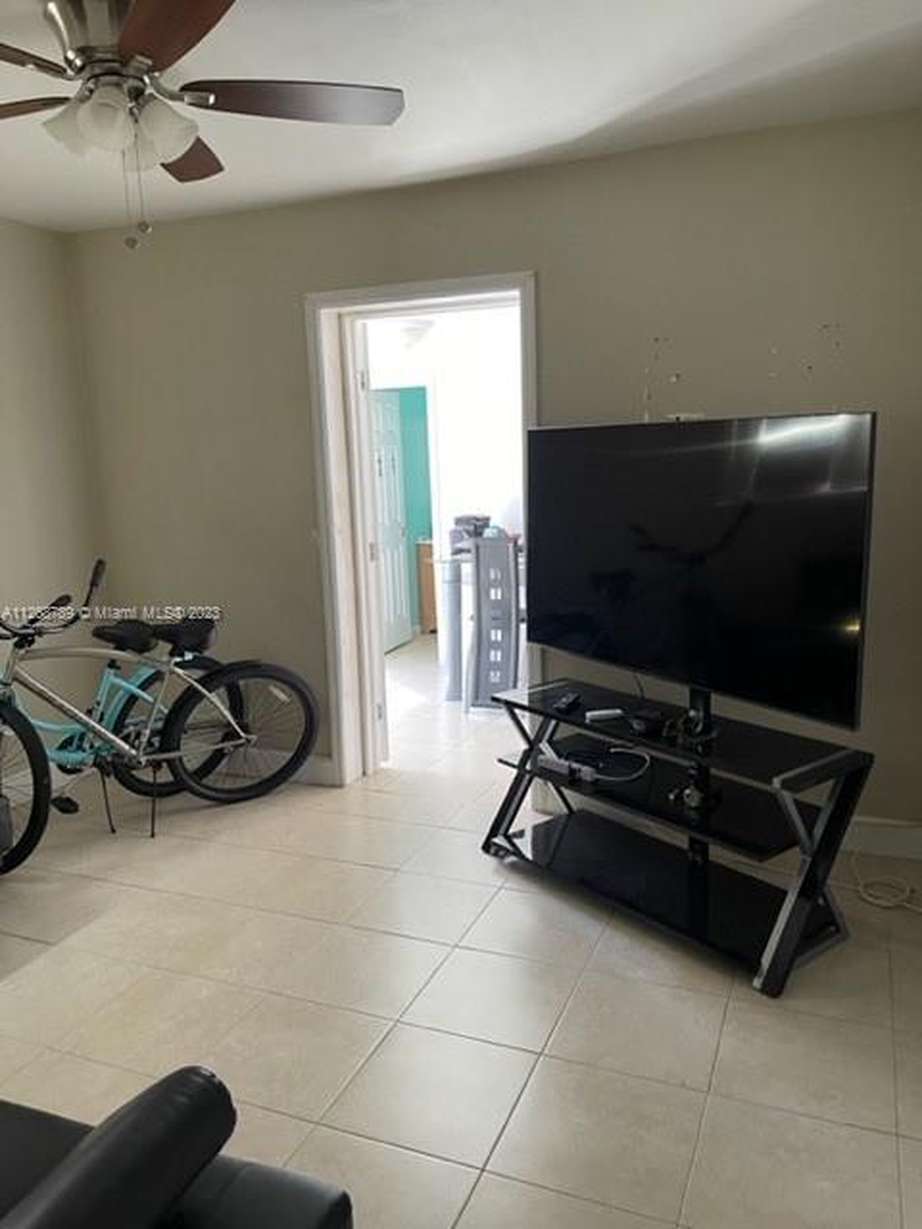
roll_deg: +1.5
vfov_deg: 67.3
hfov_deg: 53.1
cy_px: 614
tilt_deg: -11.6
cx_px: 461
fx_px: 923
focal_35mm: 26
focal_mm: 5.1
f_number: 1.6
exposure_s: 1/82
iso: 125
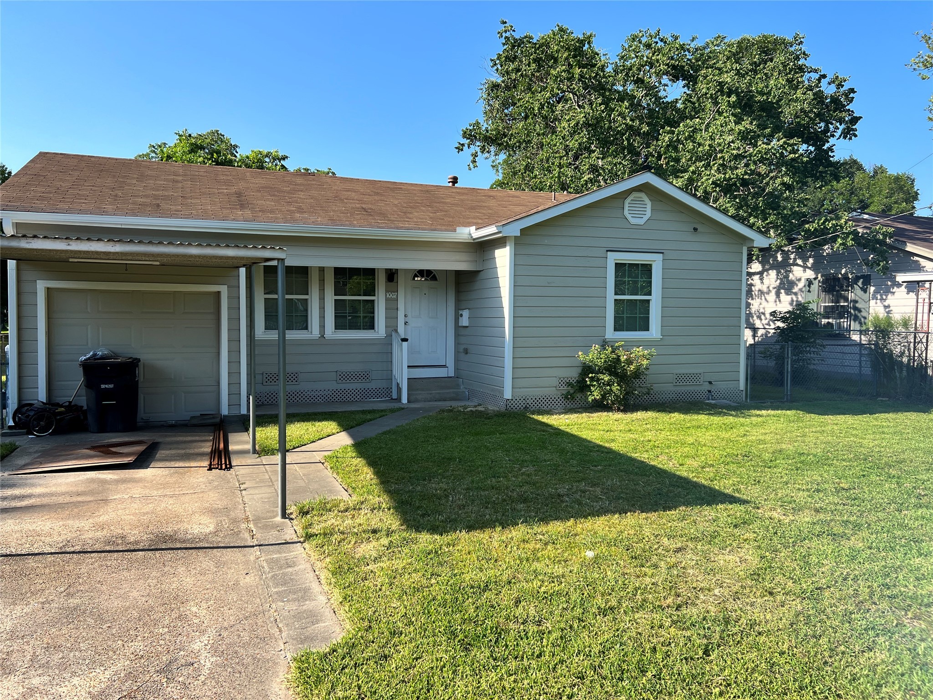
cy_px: 350
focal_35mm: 26
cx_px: 466
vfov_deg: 53.1
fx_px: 701
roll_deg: +0.1
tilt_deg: -2.0
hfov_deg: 67.3
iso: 50
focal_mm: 5.7
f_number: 1.5
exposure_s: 1/1779
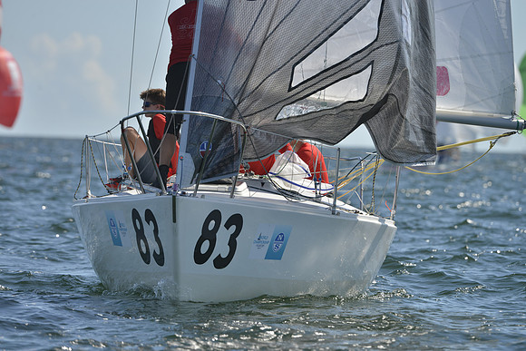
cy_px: 176
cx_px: 263
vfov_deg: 3.4
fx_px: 5846
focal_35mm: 400
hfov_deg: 5.2
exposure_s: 1/1000
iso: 200
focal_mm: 400
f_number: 6.3
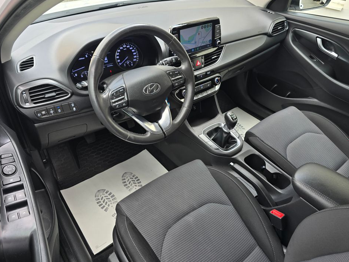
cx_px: 169
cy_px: 124
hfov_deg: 69.4
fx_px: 252
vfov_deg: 54.9
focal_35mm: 25
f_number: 1.7
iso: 50
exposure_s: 1/180
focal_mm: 6.3
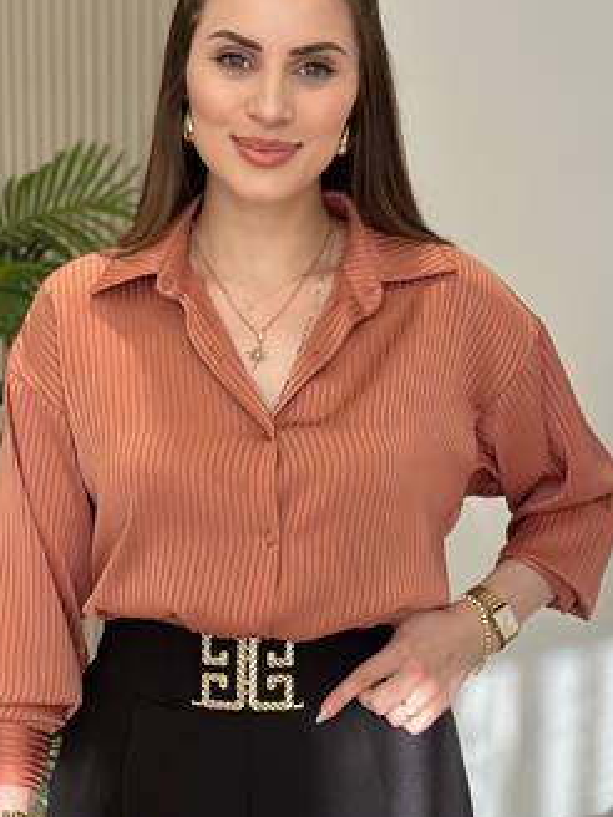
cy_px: 479
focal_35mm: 78
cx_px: 259
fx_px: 1842
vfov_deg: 25.0
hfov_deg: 18.9
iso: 80
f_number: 1.78
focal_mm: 6.86
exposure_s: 1/409
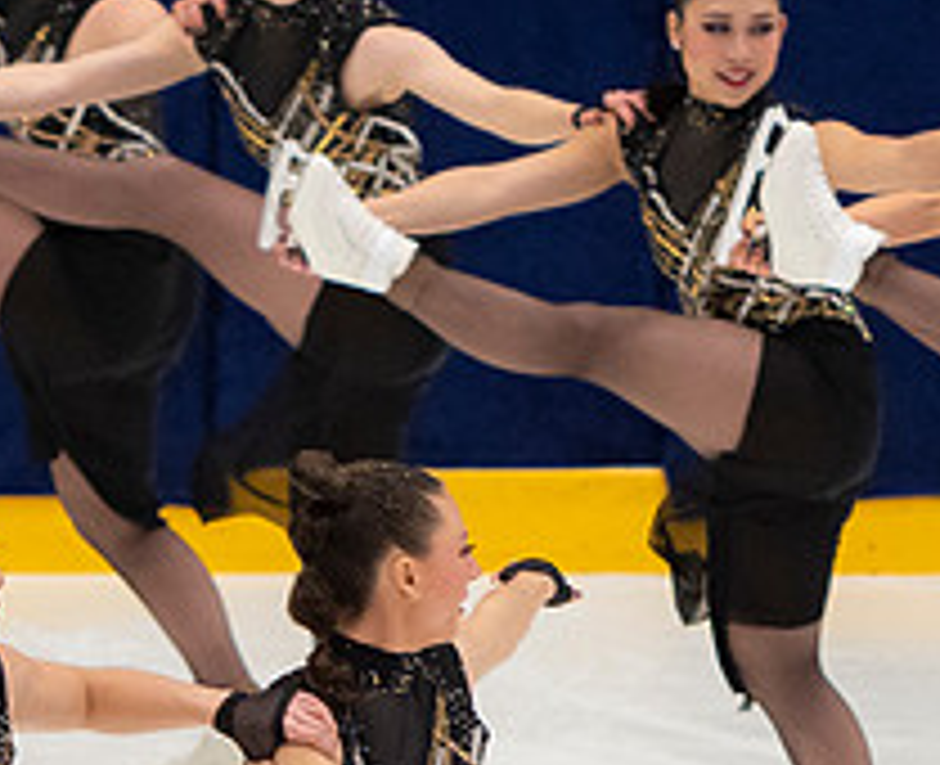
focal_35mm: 786
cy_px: 198
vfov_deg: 2.0
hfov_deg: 2.4
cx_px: 546
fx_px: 22010
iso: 800
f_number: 3.5
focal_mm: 116
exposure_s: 1/400
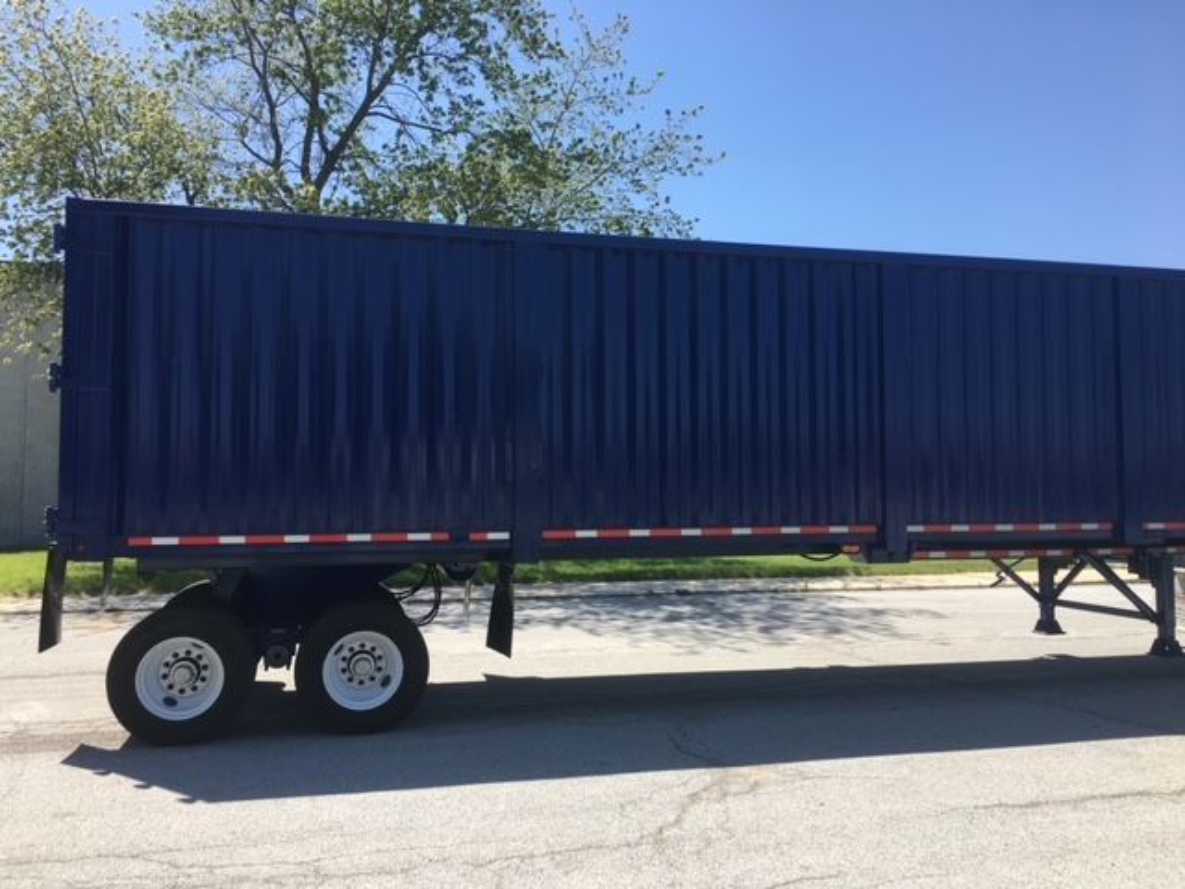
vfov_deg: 48.2
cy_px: 444
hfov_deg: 61.7
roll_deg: -1.2
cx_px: 592
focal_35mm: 29
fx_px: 993
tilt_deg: +3.6
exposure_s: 1/986
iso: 25
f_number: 2.2
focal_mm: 4.15
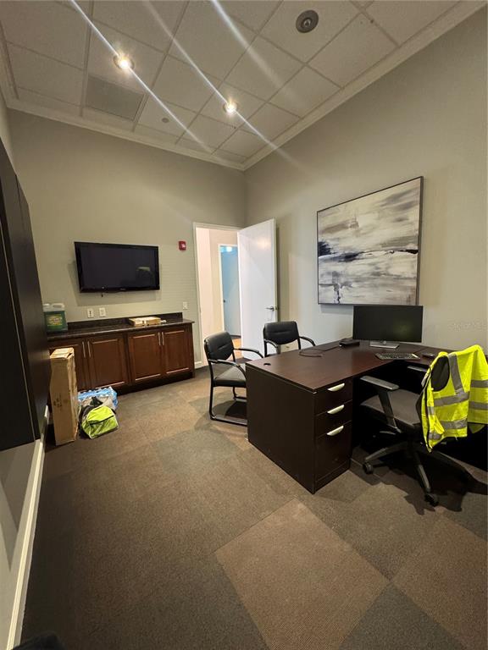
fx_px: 263
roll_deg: +2.6
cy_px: 325
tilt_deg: -8.7
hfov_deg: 85.7
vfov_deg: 102.1
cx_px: 244
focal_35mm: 14
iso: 640
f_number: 2.2
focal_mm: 2.22
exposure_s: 1/60
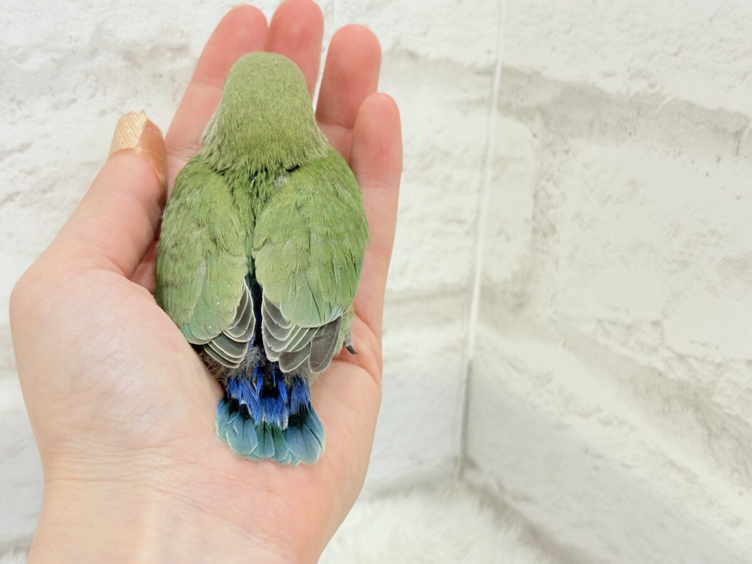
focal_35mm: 52
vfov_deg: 28.0
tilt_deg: -17.0
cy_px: 282
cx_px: 376
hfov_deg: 36.8
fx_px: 1130
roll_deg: -2.2
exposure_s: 1/100
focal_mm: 5.96
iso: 100
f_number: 1.6
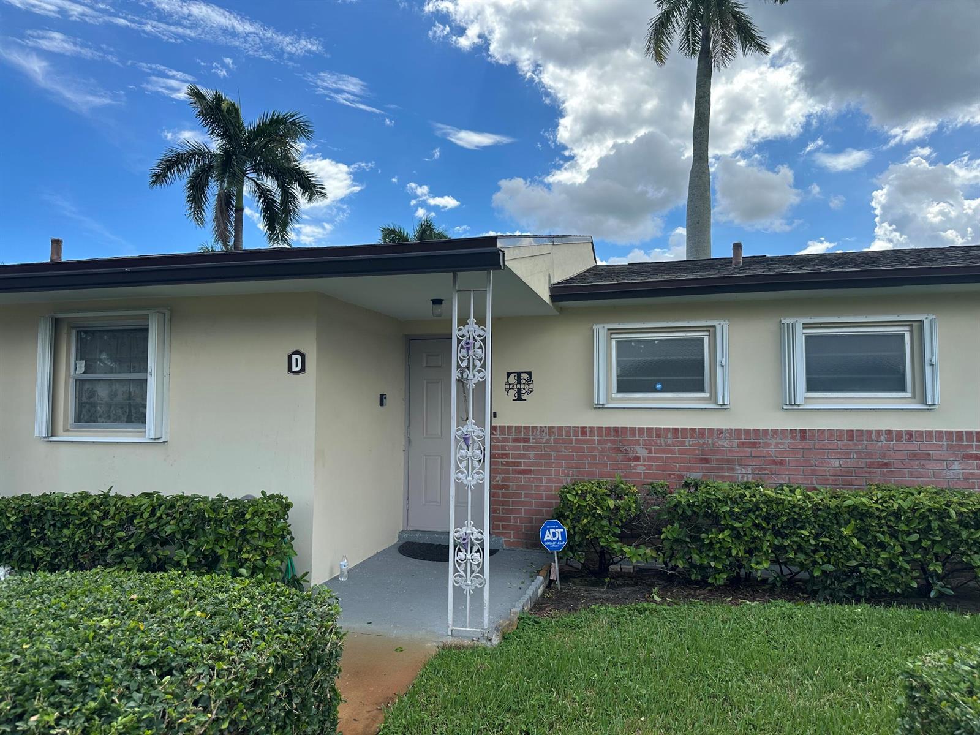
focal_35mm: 24
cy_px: 368
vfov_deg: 56.8
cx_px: 490
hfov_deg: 71.6
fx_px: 679
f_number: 1.78
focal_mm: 6.86
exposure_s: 1/3861
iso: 80
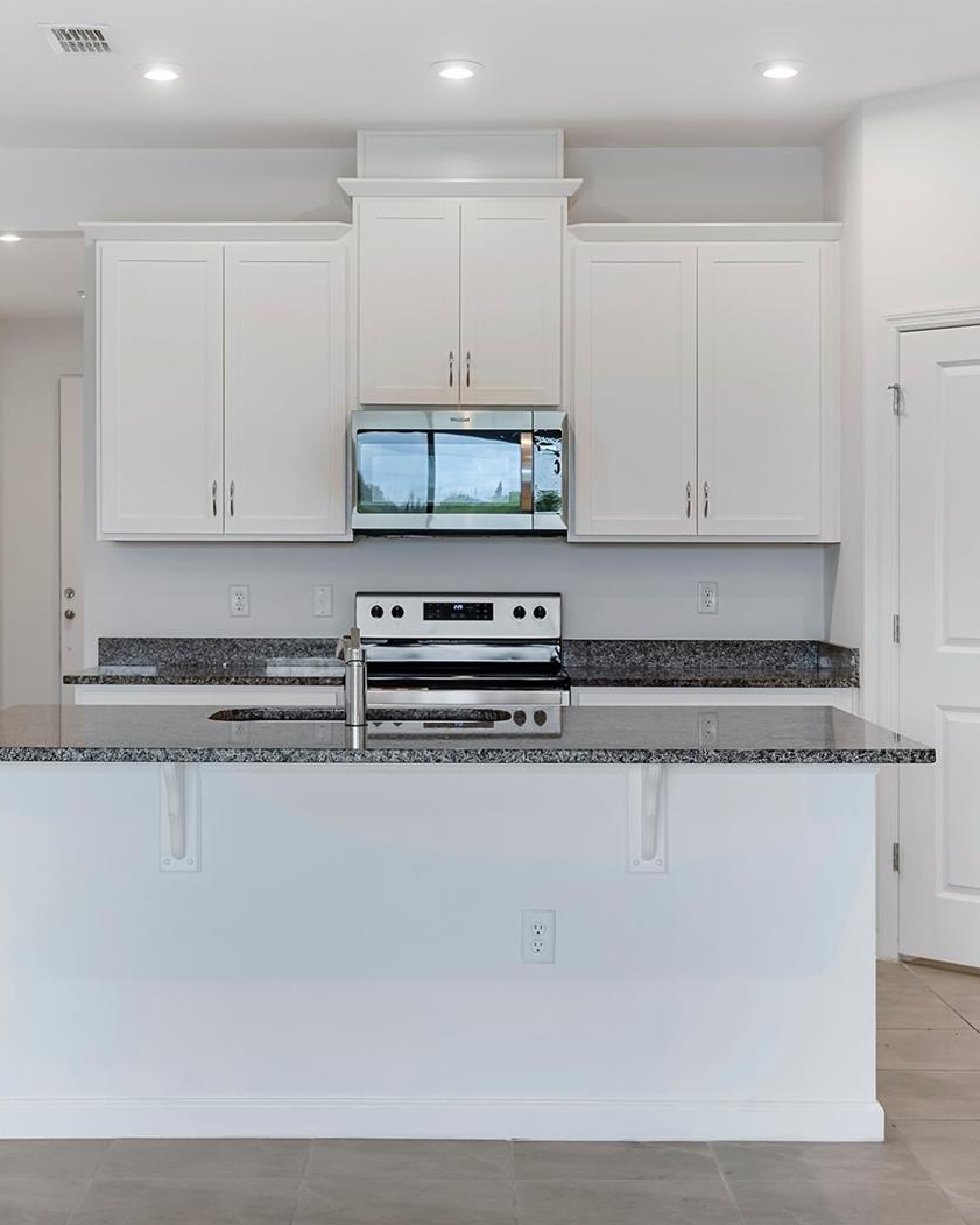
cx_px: 458
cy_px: 617
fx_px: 1813
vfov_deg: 37.3
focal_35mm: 50
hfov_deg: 30.2
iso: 100
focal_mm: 35
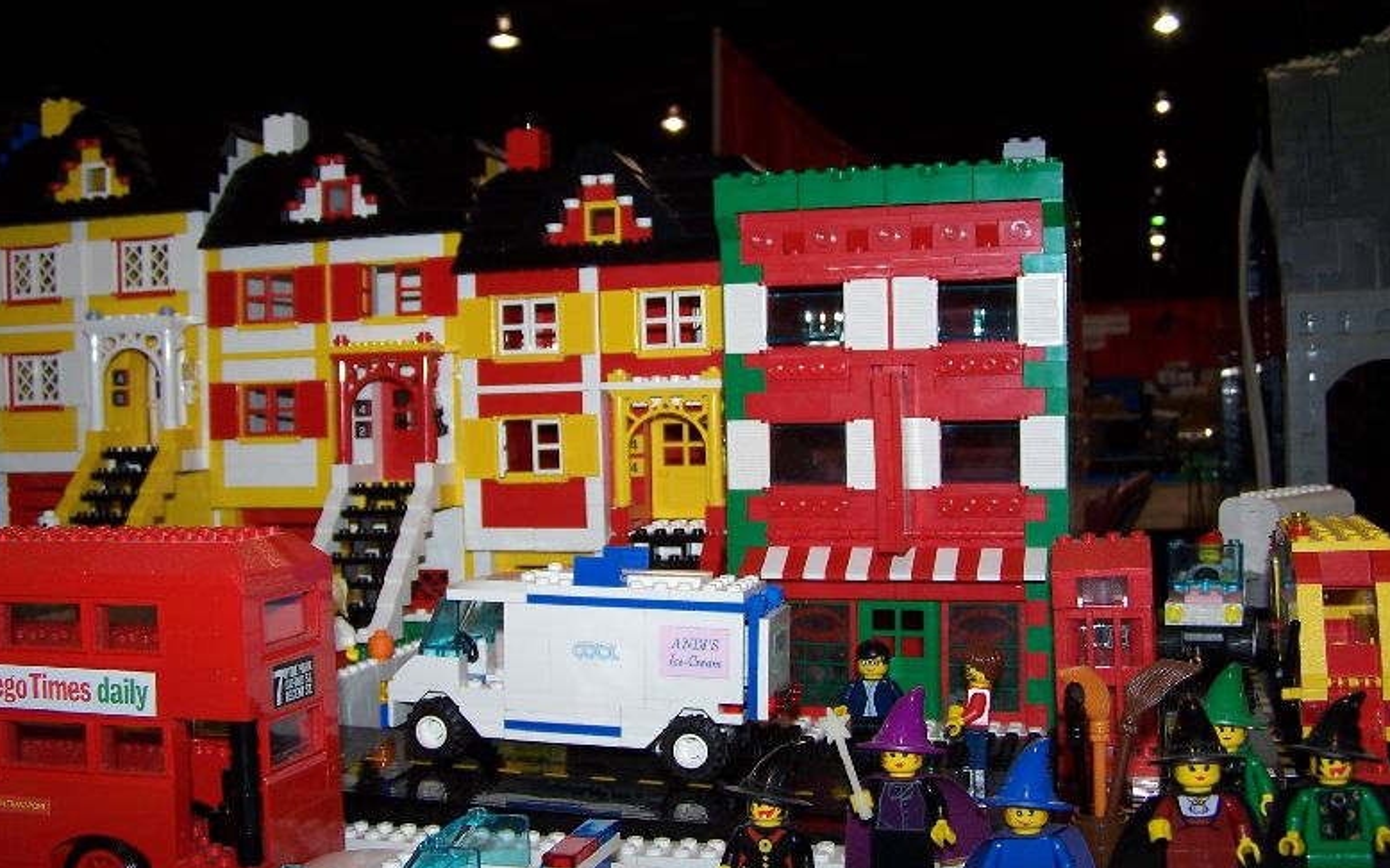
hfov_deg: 48.2
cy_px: 398
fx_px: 1553
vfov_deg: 31.2
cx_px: 702
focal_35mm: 41
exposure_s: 1/60
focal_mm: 6.3
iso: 80
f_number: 2.8
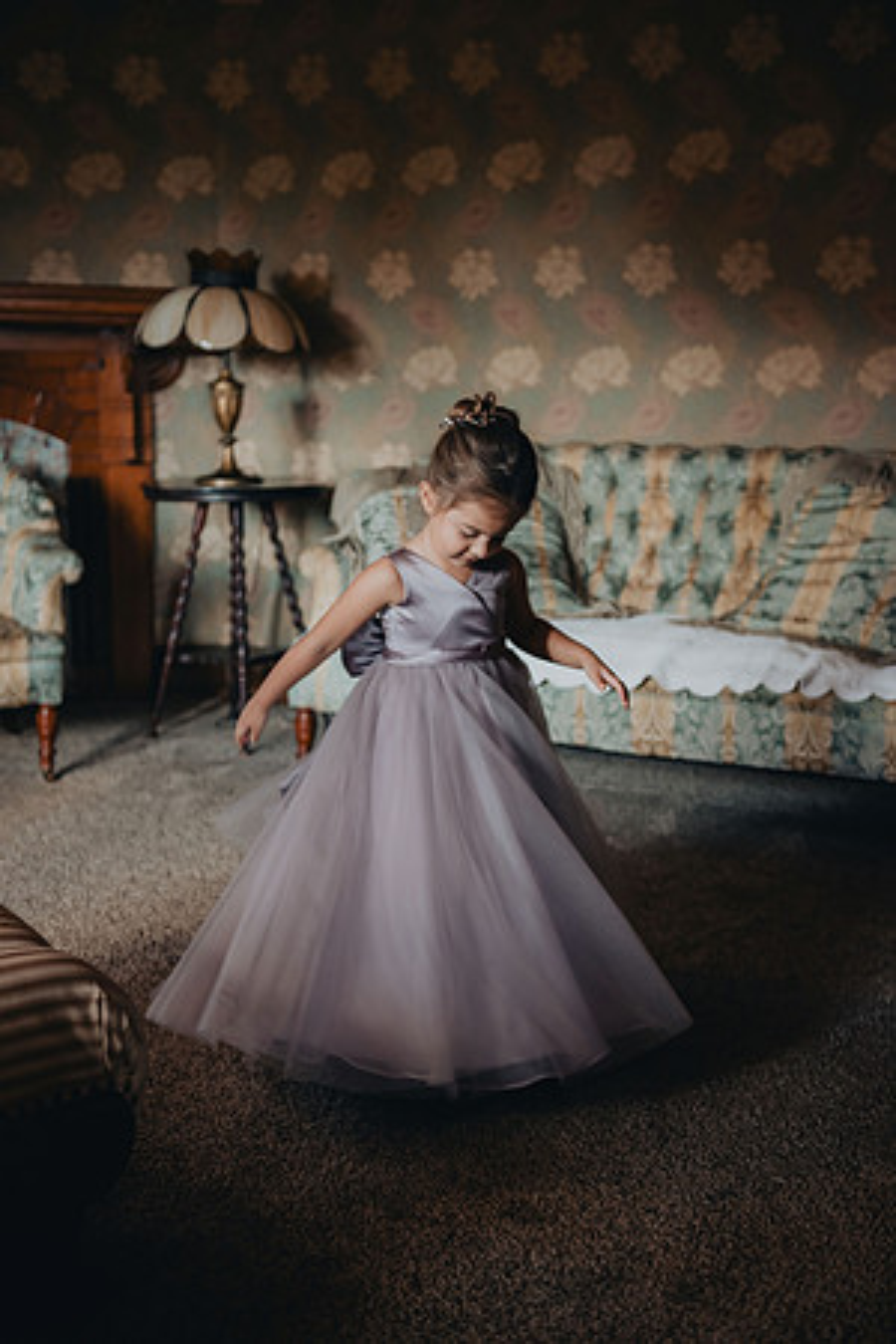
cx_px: 448
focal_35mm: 50
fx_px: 1867
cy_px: 672
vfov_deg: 39.6
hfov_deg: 27.0
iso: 1250
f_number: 2.8
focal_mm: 50
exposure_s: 1/160
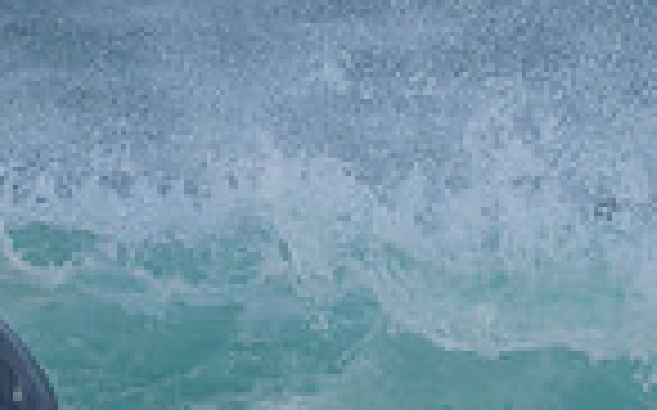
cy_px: 549
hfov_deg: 0.8
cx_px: -32
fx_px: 44407
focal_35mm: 2482
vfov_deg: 0.5
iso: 400
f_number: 5.6
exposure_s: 1/2000
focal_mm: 500
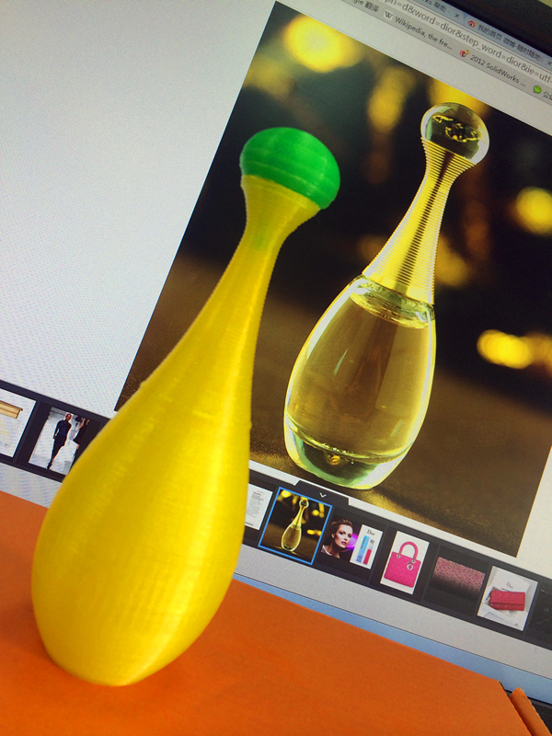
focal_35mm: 30
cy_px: 368
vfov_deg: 60.0
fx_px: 638
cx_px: 276
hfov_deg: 46.8
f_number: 2.2
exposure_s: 1/50
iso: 40
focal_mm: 4.12
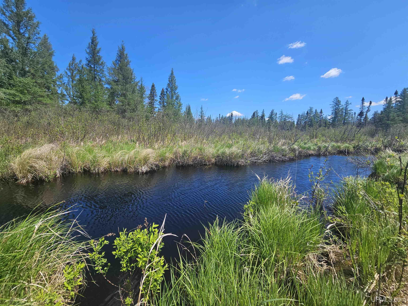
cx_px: 204
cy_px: 153
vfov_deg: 89.9
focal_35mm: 13
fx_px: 153
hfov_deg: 106.2
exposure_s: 1/1686
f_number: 2.2
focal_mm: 2.2
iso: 50
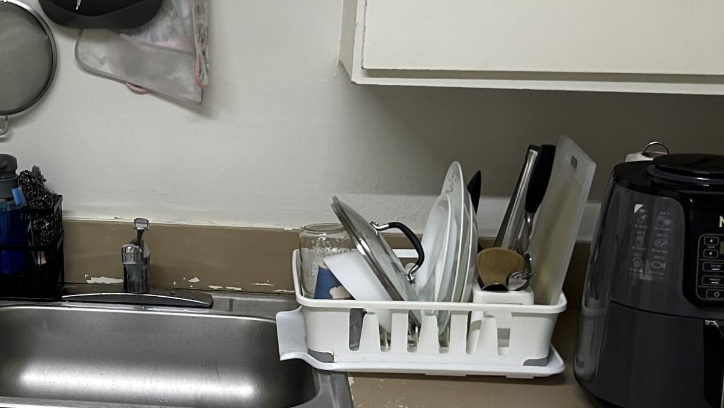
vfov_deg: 16.8
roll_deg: +0.1
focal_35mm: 72
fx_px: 1382
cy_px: 191
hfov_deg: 28.0
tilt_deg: -12.9
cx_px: 40
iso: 125
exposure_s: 1/60
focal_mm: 5.7
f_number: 1.5
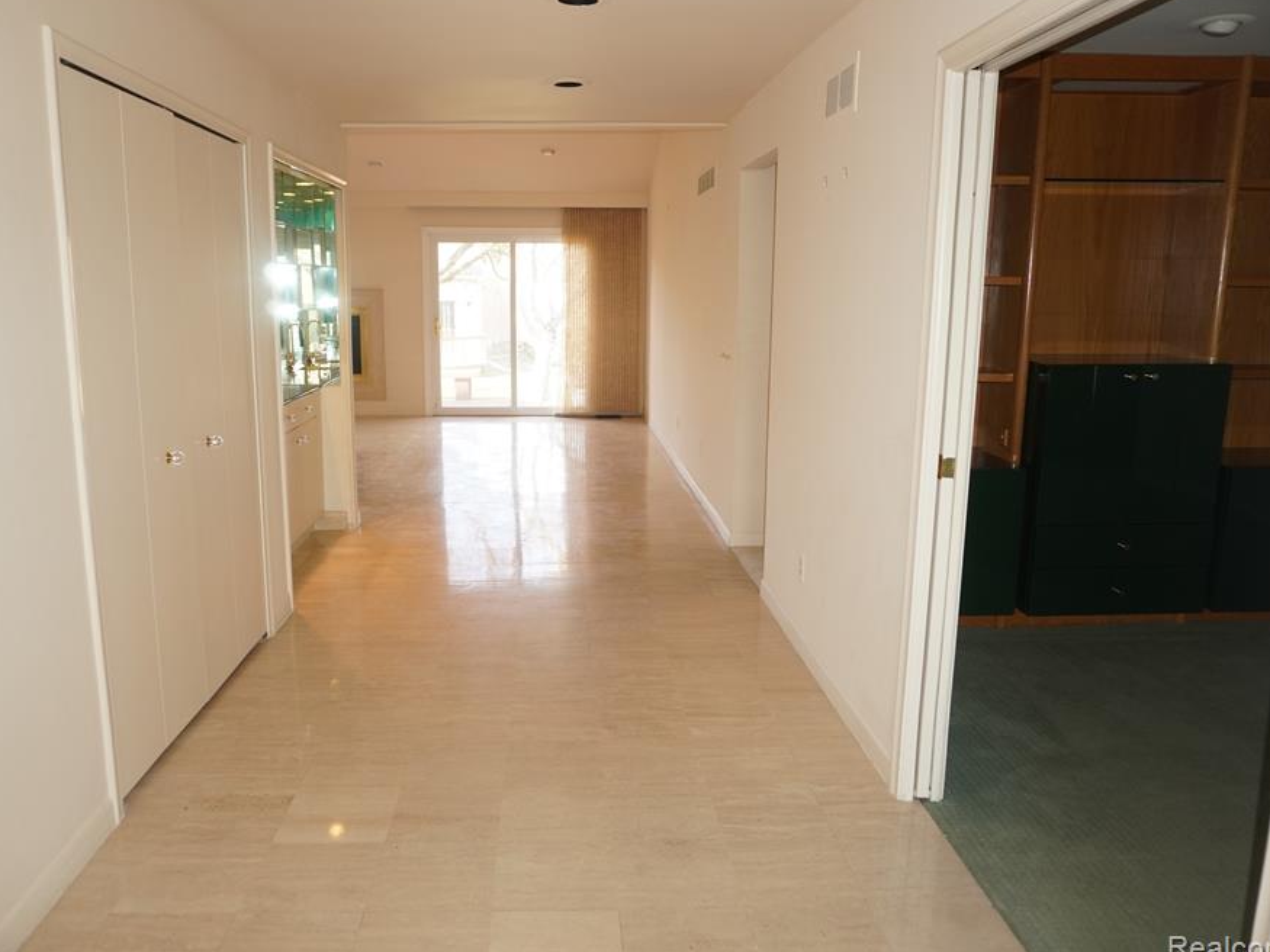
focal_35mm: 27
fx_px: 990
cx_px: 572
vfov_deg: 51.3
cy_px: 476
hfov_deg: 65.2
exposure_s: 1/60
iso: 400
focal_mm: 16
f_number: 3.5
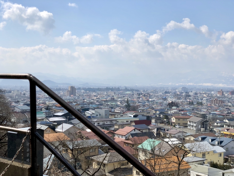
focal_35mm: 52
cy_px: 88
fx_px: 352
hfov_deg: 36.8
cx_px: 117
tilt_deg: +0.2
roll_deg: -0.9
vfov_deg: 28.0
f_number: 2.4
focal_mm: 6
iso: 16
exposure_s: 1/2288
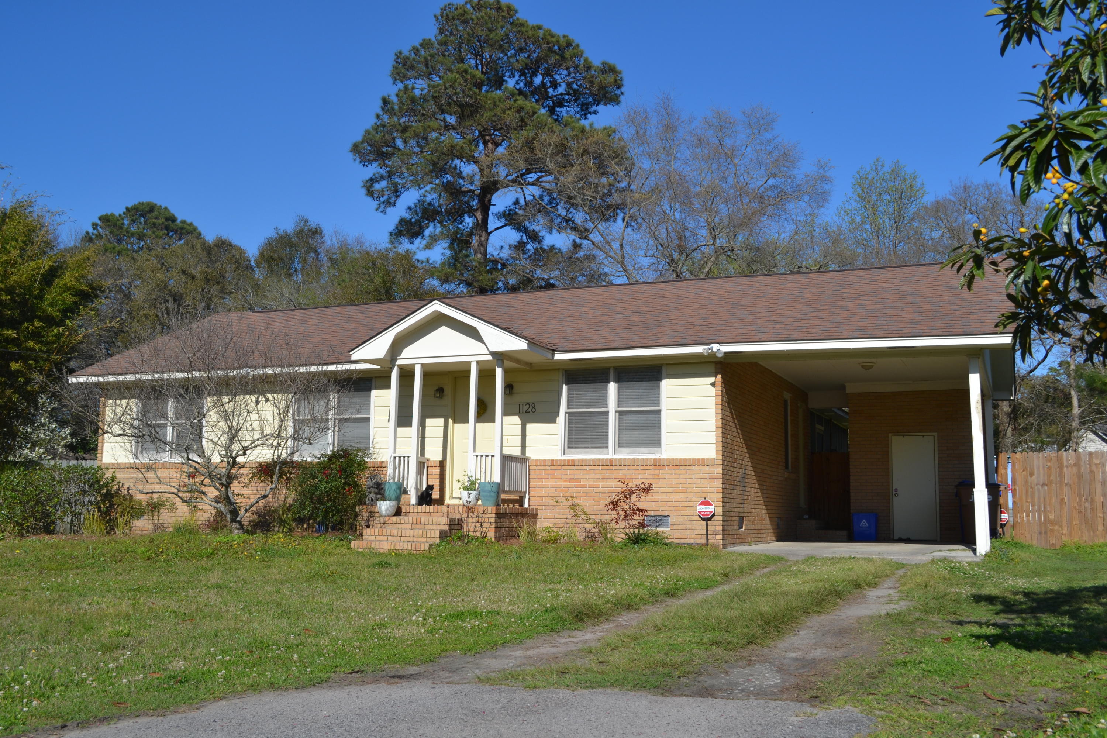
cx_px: 554
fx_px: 1107
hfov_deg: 53.1
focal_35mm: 36
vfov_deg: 36.9
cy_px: 369
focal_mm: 24
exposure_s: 1/320
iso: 100
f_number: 9
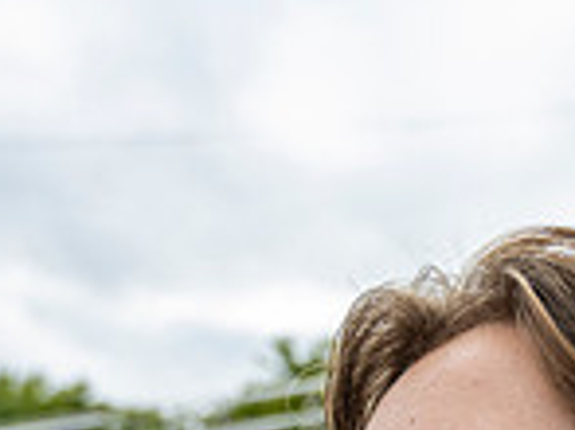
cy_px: 741
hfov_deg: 19.9
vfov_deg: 14.5
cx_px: 735
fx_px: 1510
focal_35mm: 91
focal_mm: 24
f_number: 4
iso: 250
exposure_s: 1/800
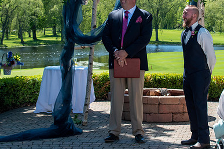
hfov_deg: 22.5
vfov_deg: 15.2
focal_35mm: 90
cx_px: 151
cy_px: 56
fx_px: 560
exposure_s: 1/320
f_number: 9
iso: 200
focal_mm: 40
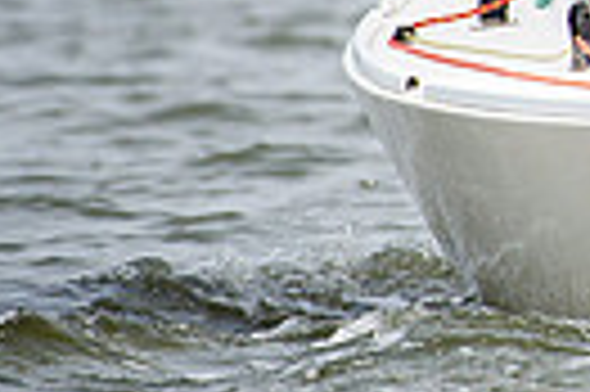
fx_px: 29414
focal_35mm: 1797
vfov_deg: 0.8
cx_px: 1288
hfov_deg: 1.1
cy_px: -356
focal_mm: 400
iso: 500
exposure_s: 1/4000
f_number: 5
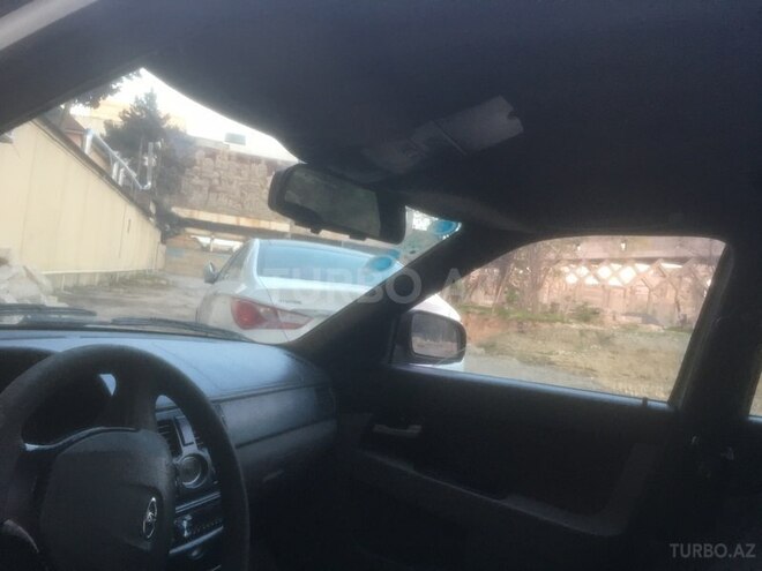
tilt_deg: +0.0
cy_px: 286
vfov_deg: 48.2
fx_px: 638
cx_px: 381
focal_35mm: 29
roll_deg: -6.0
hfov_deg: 61.7
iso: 64
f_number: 2.2
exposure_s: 1/33
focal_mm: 4.15
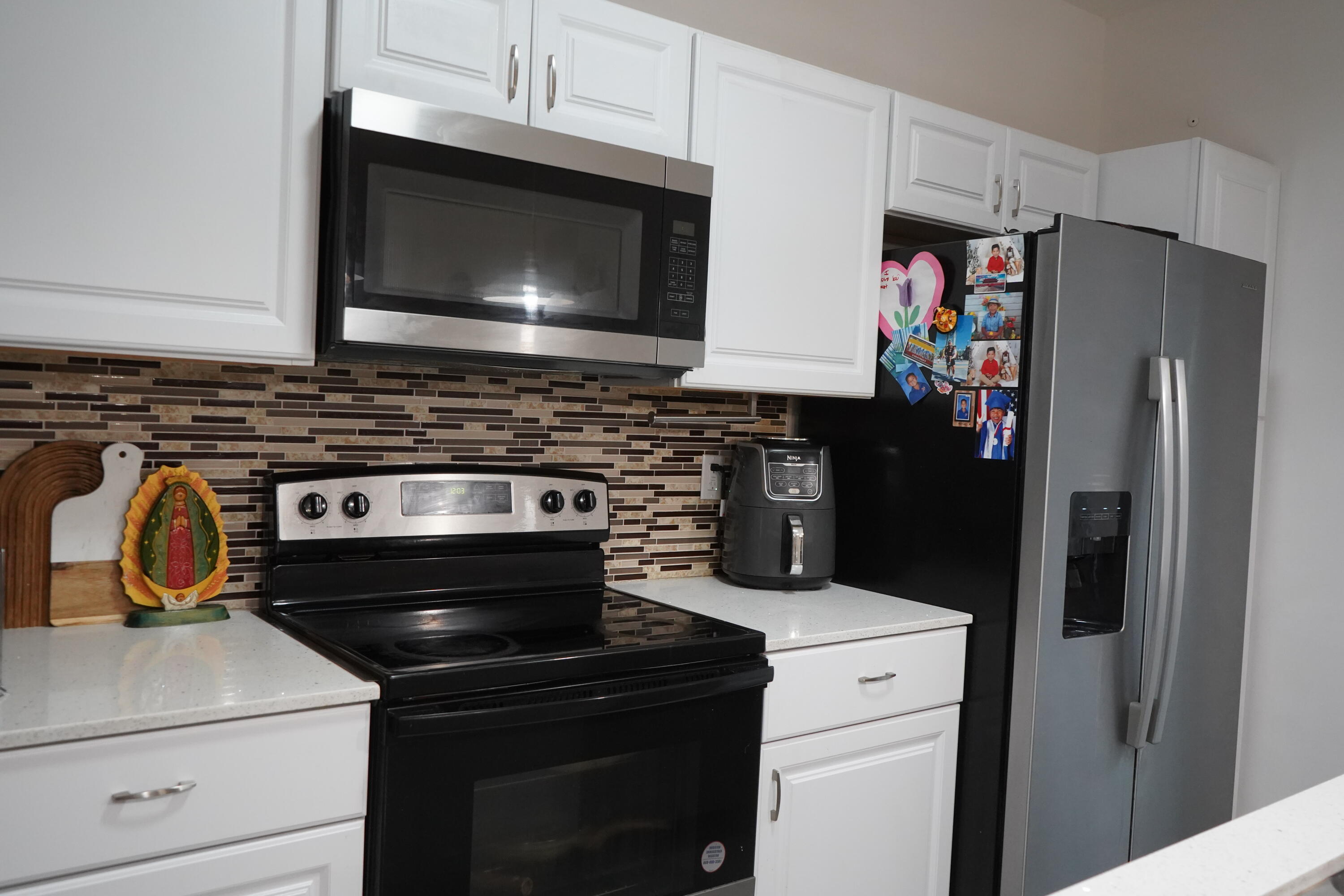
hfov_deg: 63.7
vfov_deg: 45.0
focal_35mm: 29
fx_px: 1083
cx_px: 672
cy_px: 448
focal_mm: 29
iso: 5000
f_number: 5.6
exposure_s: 1/125
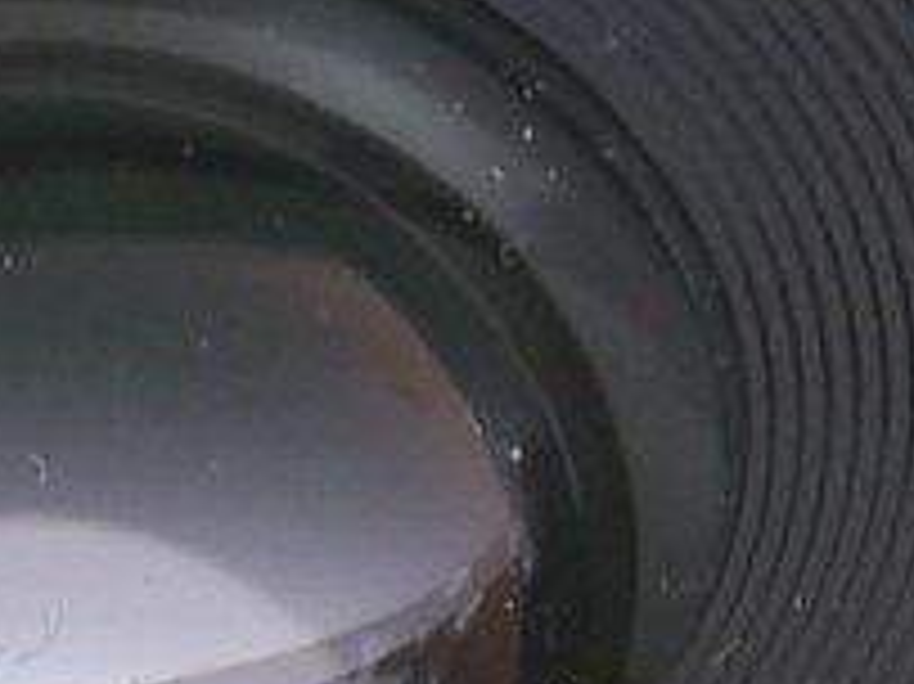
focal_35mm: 379
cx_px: 288
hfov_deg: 5.2
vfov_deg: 3.9
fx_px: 10001
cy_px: 716
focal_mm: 32
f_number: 11
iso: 400
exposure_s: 1/6
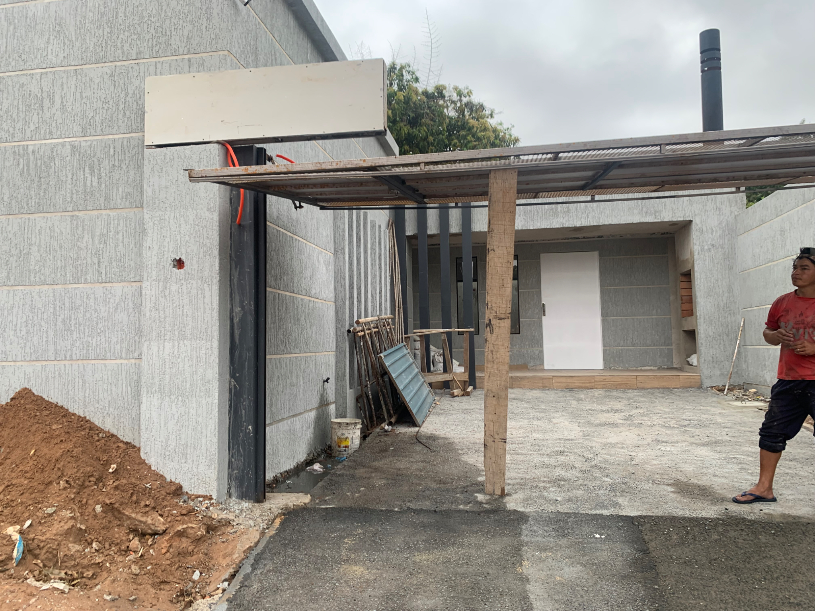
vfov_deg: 53.1
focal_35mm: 26
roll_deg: +0.9
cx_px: 408
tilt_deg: +2.7
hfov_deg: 67.3
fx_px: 612
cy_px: 306
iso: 40
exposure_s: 1/122
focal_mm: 4.25
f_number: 1.8
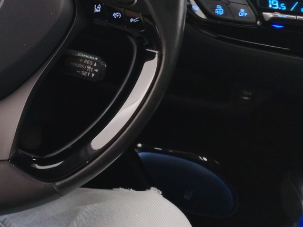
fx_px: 525
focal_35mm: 60
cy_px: -24
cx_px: -70
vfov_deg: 22.9
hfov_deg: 27.8
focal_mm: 5.25
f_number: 1.75
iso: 2384
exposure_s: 1/25
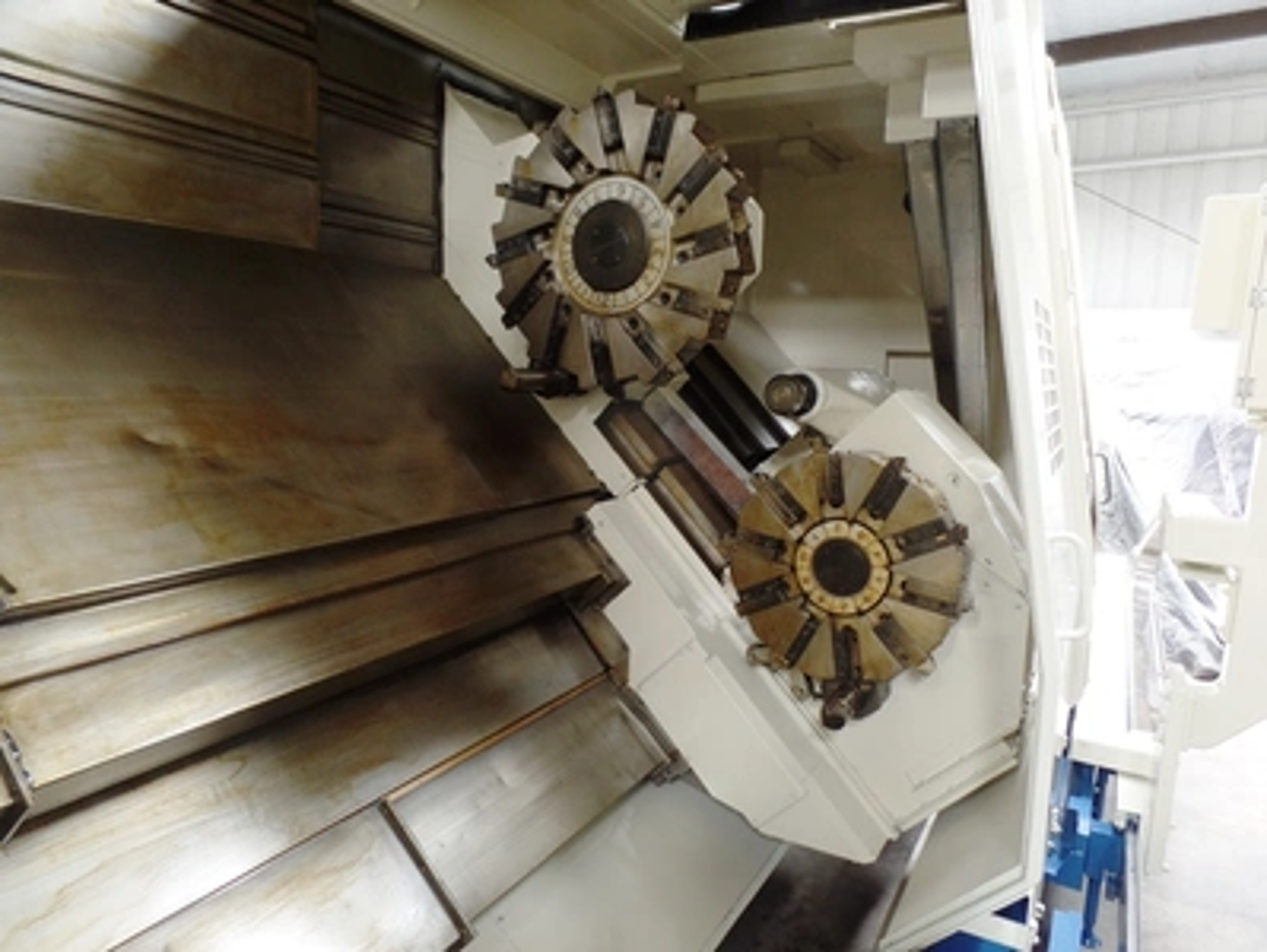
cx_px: 634
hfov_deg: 73.9
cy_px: 476
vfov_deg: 59.0
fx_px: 843
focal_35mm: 23
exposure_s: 1/30
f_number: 2.8
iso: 200
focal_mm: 4.1
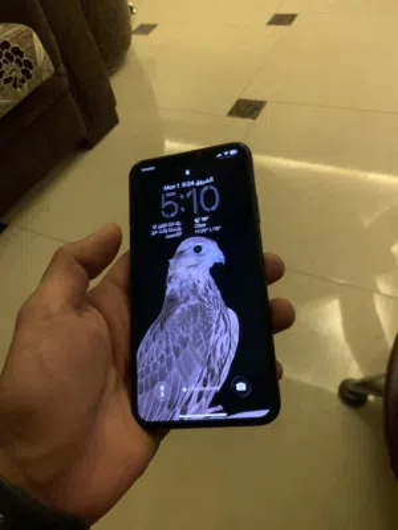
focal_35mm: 26
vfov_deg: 67.3
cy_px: 265
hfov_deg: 53.1
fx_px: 399
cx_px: 199
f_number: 1.8
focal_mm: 4.25
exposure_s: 1/25
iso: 640
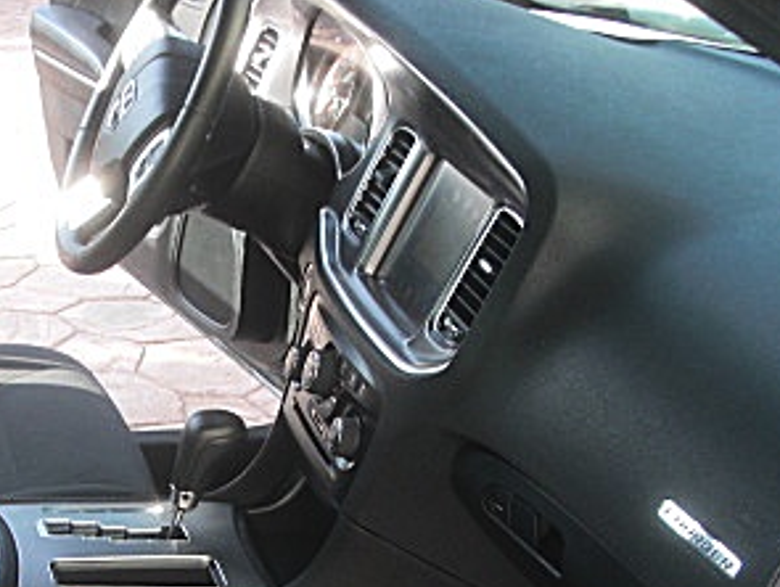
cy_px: 579
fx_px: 1760
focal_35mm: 78
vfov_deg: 18.5
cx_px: 143
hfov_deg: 24.5
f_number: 2.8
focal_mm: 6.3
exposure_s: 1/80
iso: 50
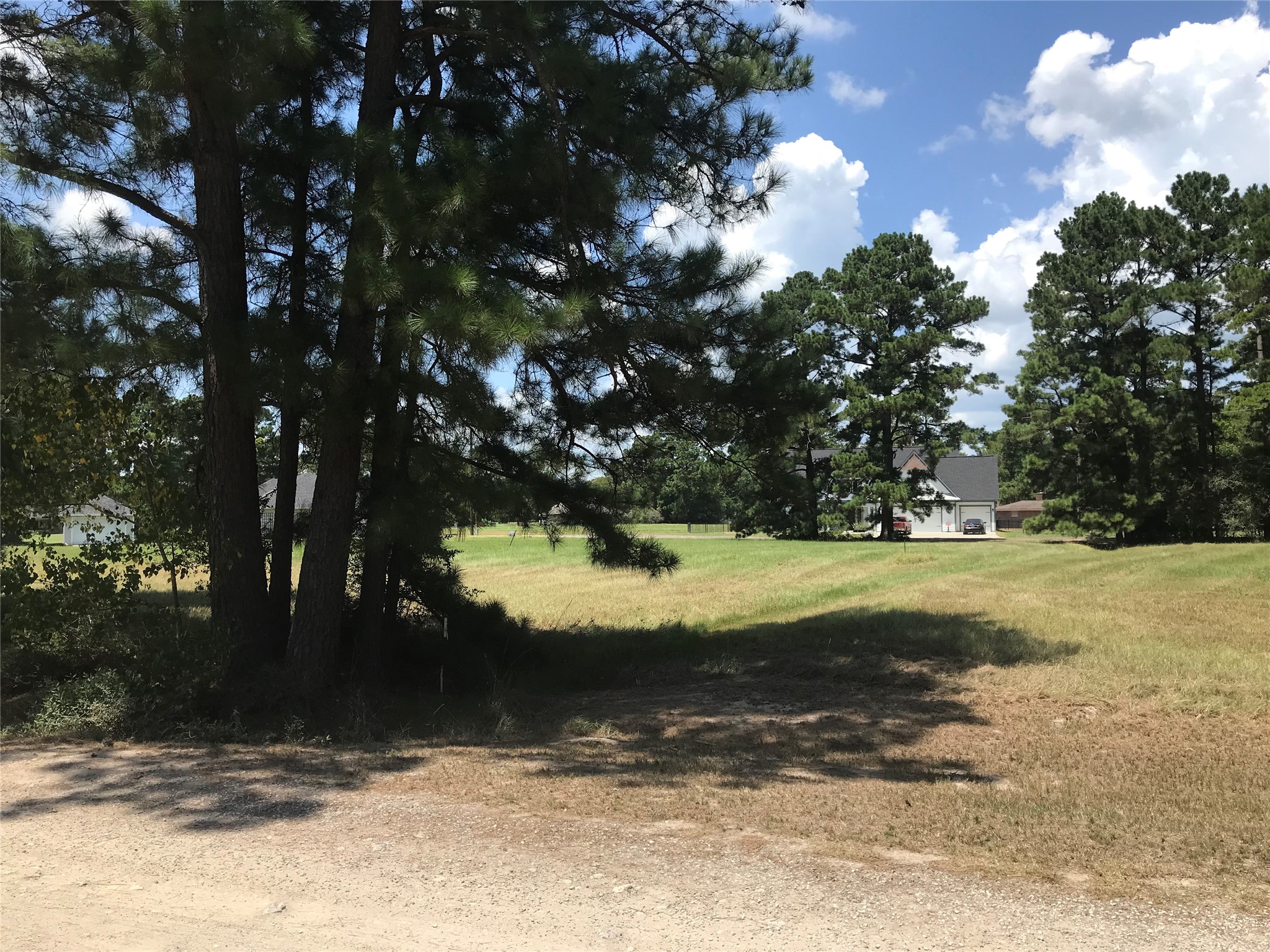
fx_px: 1027
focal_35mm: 28
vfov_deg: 49.7
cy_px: 476
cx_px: 635
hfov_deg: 63.4
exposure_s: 1/1916
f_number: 1.8
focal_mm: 3.99
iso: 20
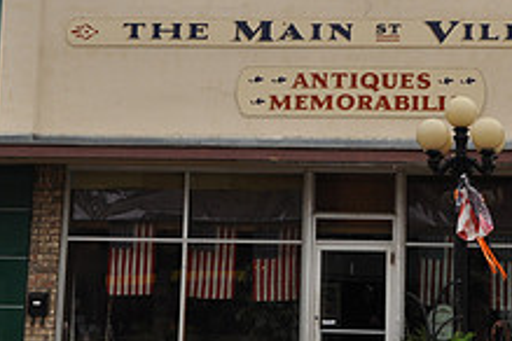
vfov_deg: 13.2
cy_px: 32
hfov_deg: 19.7
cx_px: 393
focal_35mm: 103
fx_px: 1465
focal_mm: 26
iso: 320
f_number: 5.6
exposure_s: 1/125
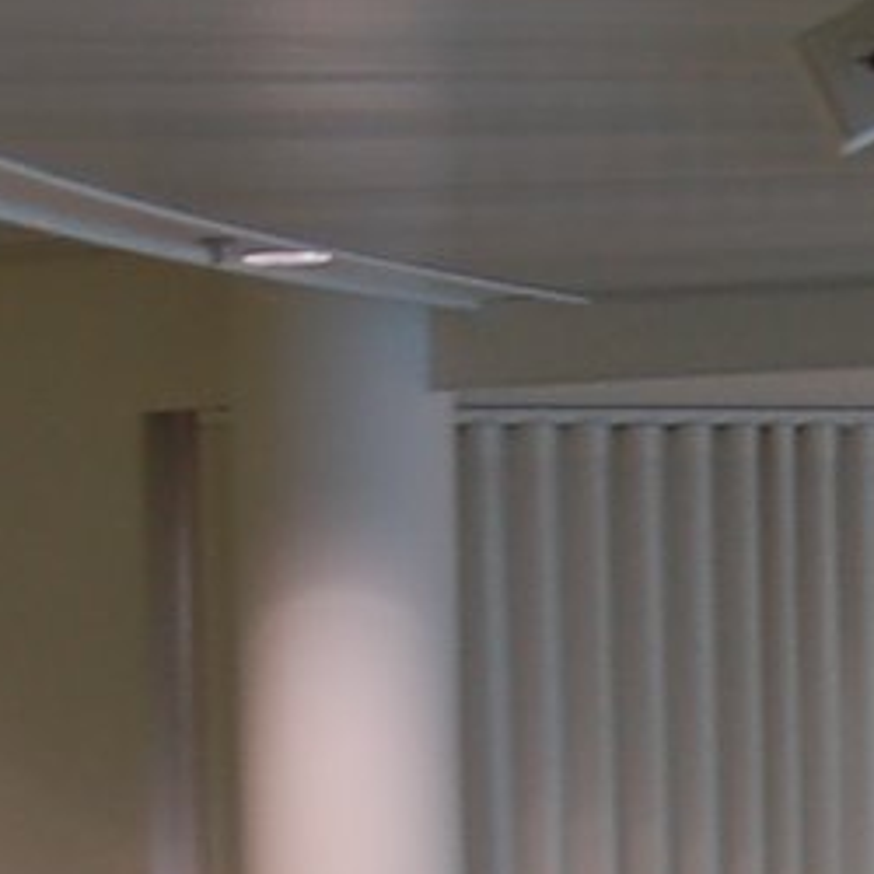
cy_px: 1398
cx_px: 1619
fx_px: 6399
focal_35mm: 224
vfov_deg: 7.6
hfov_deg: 7.6
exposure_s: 1/25
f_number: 2.8
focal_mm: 22
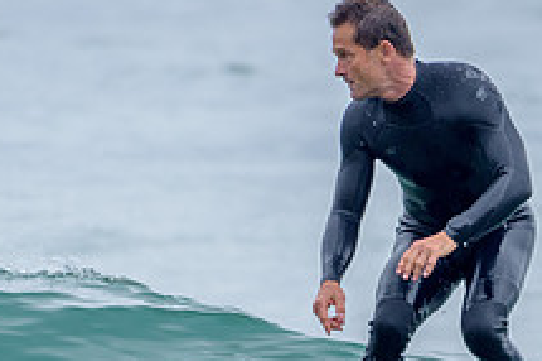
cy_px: 328
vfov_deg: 0.8
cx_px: 454
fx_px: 24942
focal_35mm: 1658
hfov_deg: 1.2
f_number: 5.6
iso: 250
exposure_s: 1/1250
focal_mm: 500
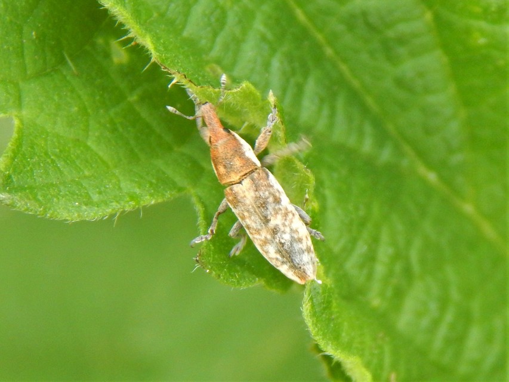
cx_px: 254
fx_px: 1927
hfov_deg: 15.1
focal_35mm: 131
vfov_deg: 11.3
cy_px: 191
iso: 400
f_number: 4.8
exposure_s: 1/125
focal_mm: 23.4
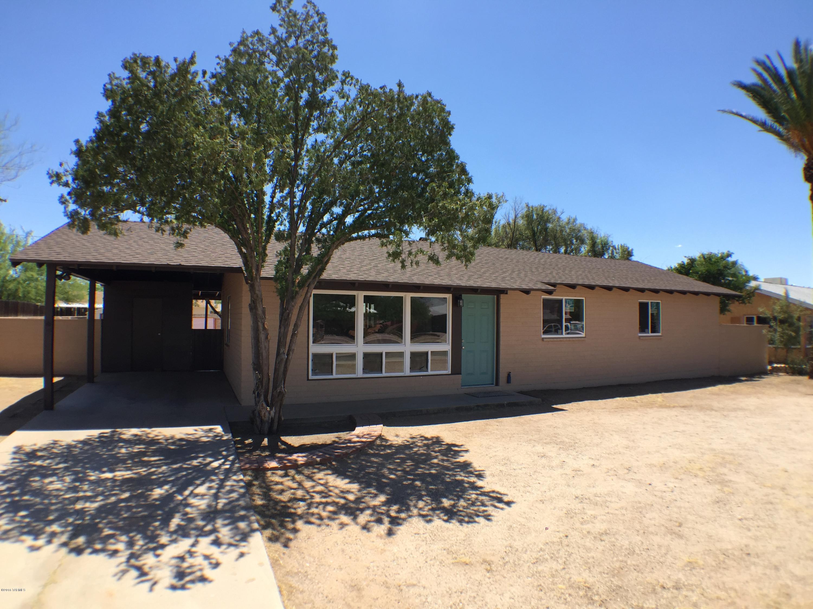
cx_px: 406
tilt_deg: +0.4
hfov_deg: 61.7
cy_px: 304
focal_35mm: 29
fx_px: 681
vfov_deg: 48.2
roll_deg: -1.2
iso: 32
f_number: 2.2
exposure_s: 1/1041
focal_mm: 4.15
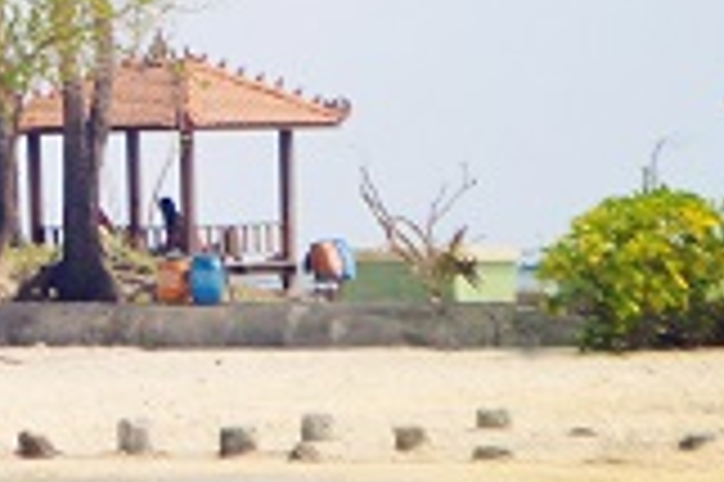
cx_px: -490
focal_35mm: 308
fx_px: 6185
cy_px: 18
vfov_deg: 4.4
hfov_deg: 6.6
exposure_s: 1/250
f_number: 8
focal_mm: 55
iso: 100
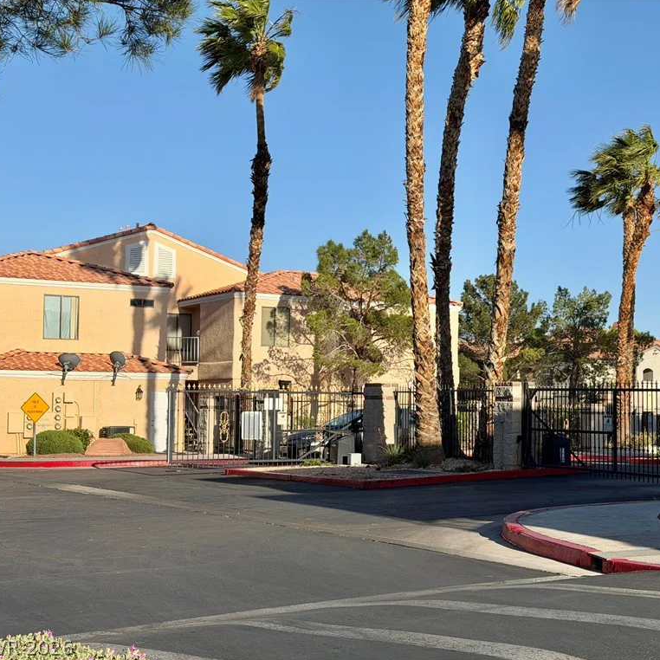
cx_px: 422
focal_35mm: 57
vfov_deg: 30.0
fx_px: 1230
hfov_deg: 29.9
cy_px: 329
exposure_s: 1/6024
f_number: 1.78
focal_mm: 6.76
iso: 64
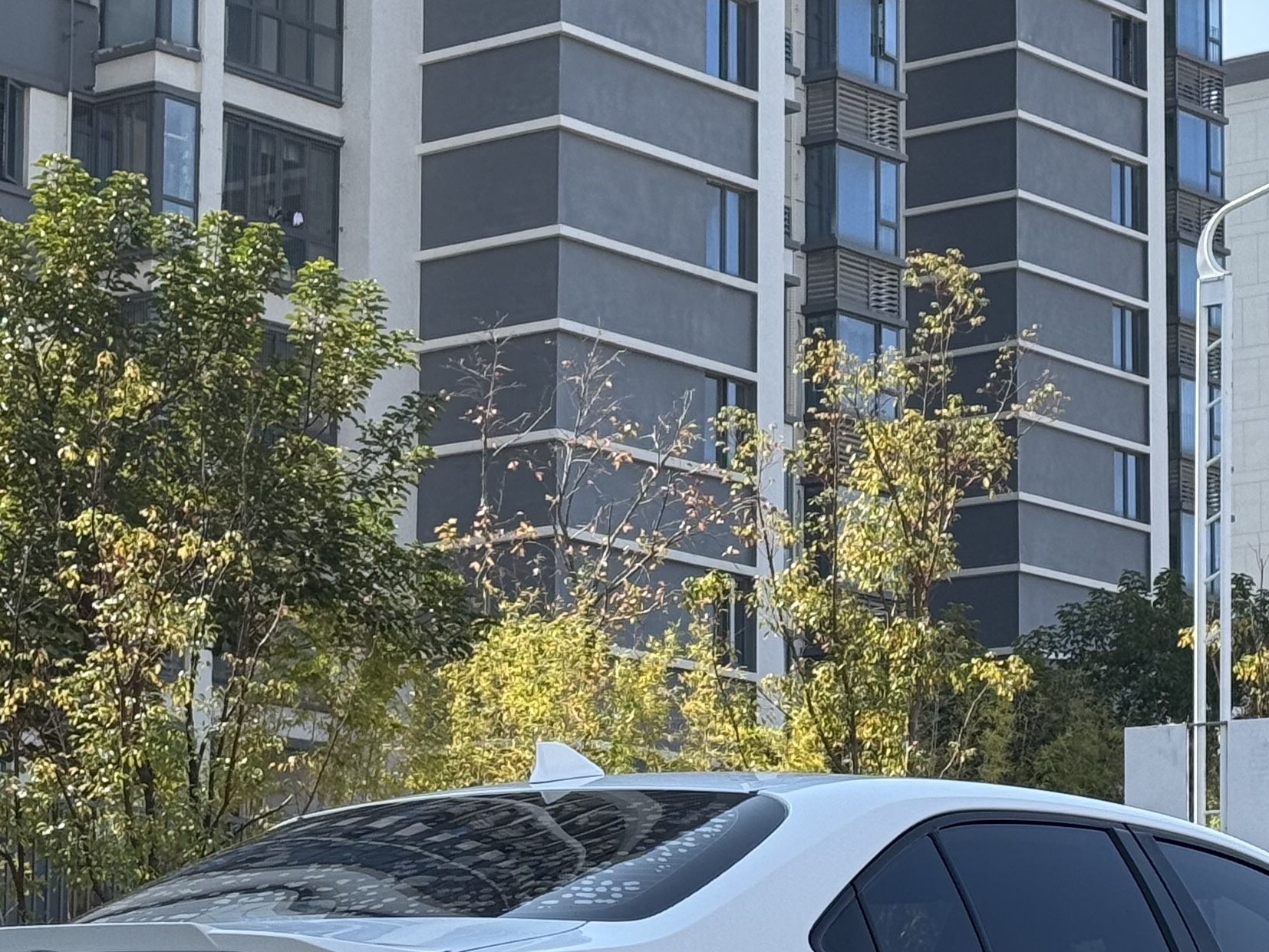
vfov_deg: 12.7
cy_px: 618
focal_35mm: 117
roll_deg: -0.3
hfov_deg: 16.8
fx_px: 4290
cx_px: 740
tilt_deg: +7.8
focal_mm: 6.76
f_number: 1.78
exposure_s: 1/1597
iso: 64
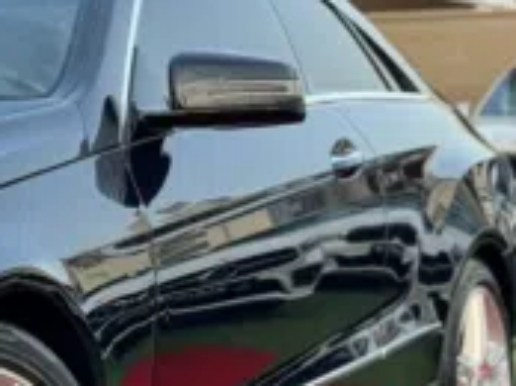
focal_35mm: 177
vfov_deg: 8.4
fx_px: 2635
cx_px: -314
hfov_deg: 10.7
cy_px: 92
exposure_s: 1/100
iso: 64
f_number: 1.78
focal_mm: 6.76
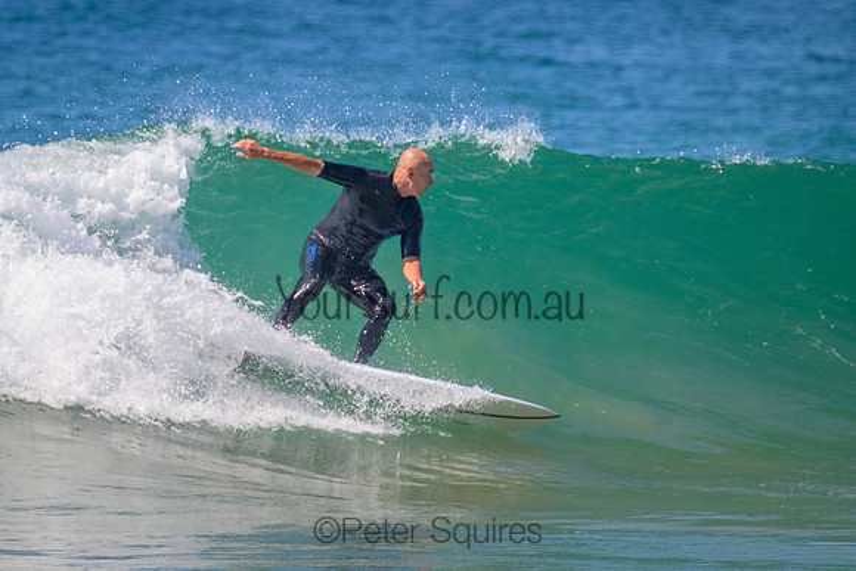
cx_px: 389
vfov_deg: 1.5
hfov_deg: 2.3
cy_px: 246
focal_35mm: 912
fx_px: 21678
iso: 1100
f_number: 11
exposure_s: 1/1600
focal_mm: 800
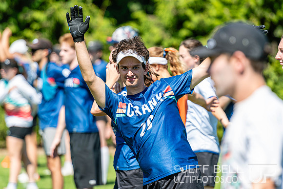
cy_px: 74
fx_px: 2869
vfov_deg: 3.8
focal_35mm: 365
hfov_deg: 5.6
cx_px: 150
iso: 100
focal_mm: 200
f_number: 3.2
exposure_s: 1/1000
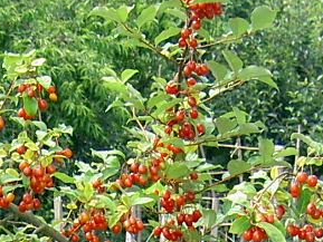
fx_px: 2016
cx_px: 89
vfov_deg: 6.5
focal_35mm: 216
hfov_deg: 9.1
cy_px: 607
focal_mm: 8
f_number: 2.8
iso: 100
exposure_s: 1/125
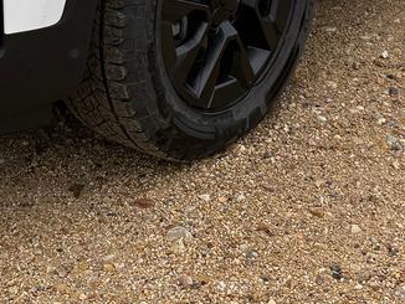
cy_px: -220
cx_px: 145
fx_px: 1194
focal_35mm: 102
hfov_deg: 19.2
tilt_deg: -11.5
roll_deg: +1.0
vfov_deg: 13.3
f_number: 1.6
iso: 50
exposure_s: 1/1175
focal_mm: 5.96
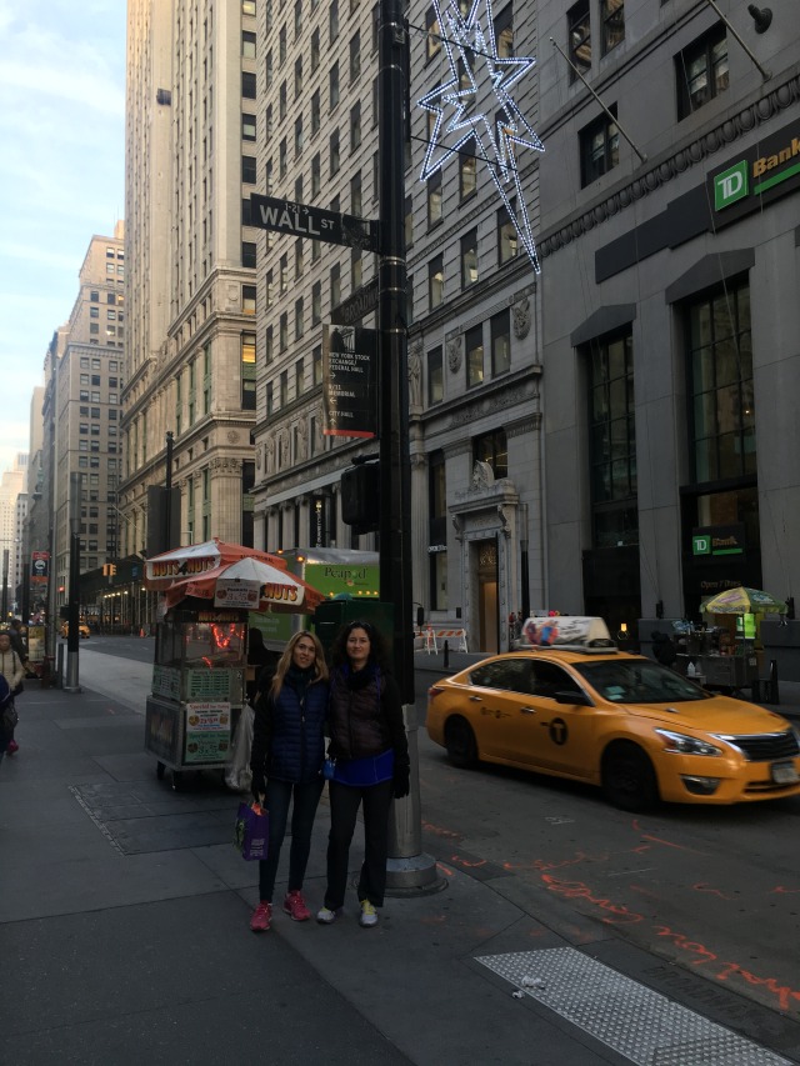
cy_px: 533
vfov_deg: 61.7
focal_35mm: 29
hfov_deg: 48.2
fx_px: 893
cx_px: 400
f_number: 2.2
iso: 32
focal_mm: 4.15
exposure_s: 1/60
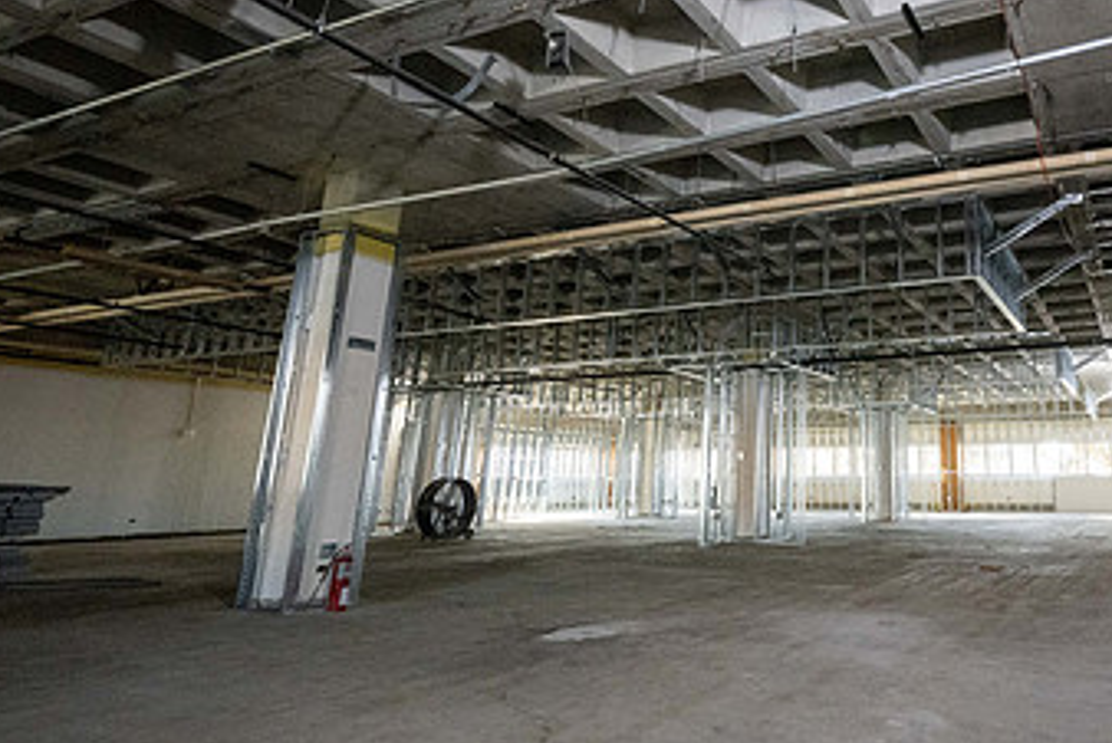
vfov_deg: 53.0
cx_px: 855
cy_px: 307
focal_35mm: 24
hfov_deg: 68.1
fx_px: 742
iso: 5000
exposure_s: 1/160
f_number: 9
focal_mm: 14
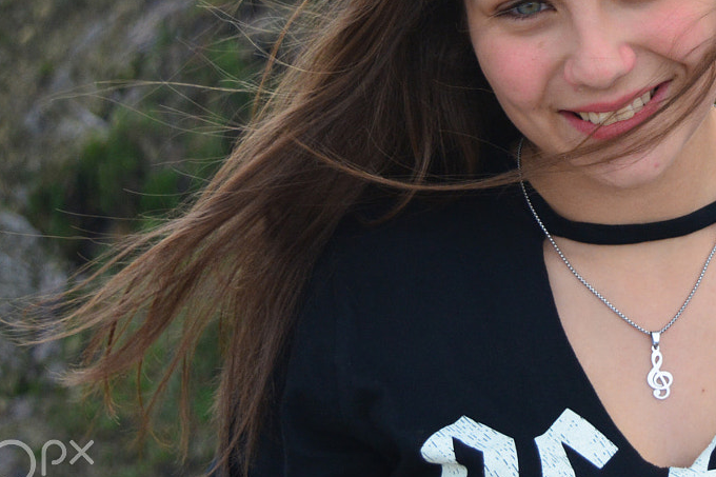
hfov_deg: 15.9
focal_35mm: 127
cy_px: 41
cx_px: 675
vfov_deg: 10.7
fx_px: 2525
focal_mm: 36
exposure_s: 1/640
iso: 800
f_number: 4.8
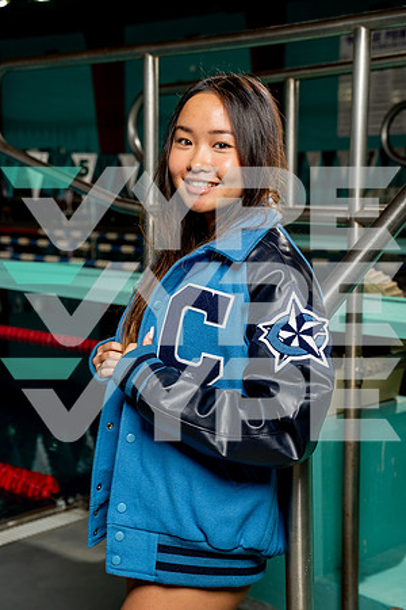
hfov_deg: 21.6
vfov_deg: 31.9
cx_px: 203
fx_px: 1066
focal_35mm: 63
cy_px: 305
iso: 640
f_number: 5.6
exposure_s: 1/250
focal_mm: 63
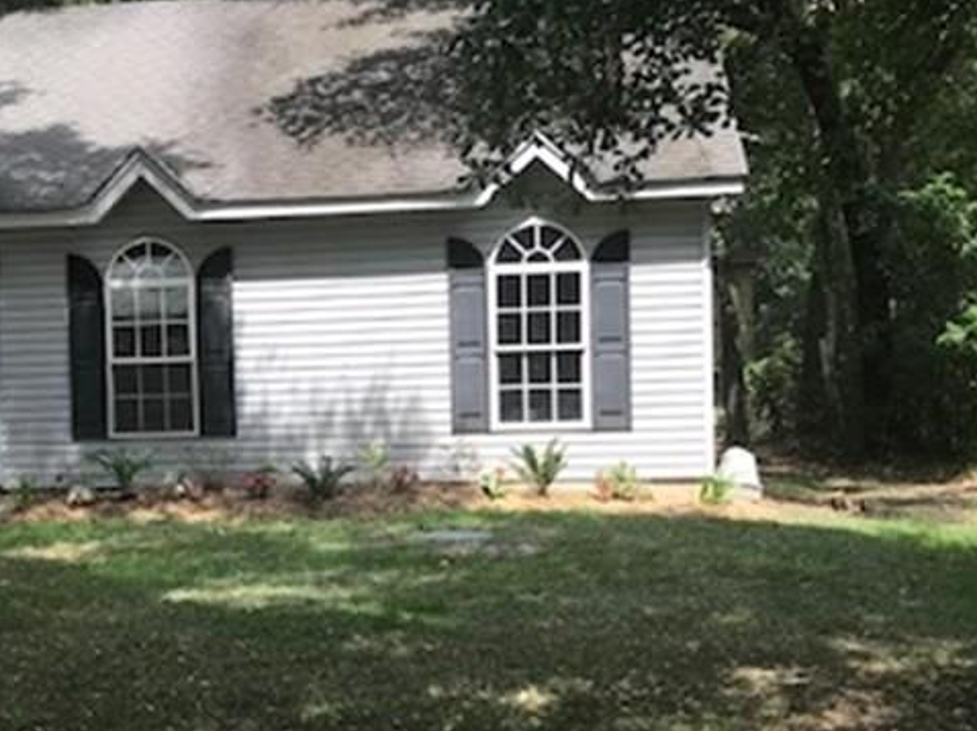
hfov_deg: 31.6
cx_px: 243
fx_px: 1693
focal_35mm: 60
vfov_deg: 24.4
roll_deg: +1.6
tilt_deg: +0.0
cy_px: 439
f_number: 1.8
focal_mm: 3.99
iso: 20
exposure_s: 1/526
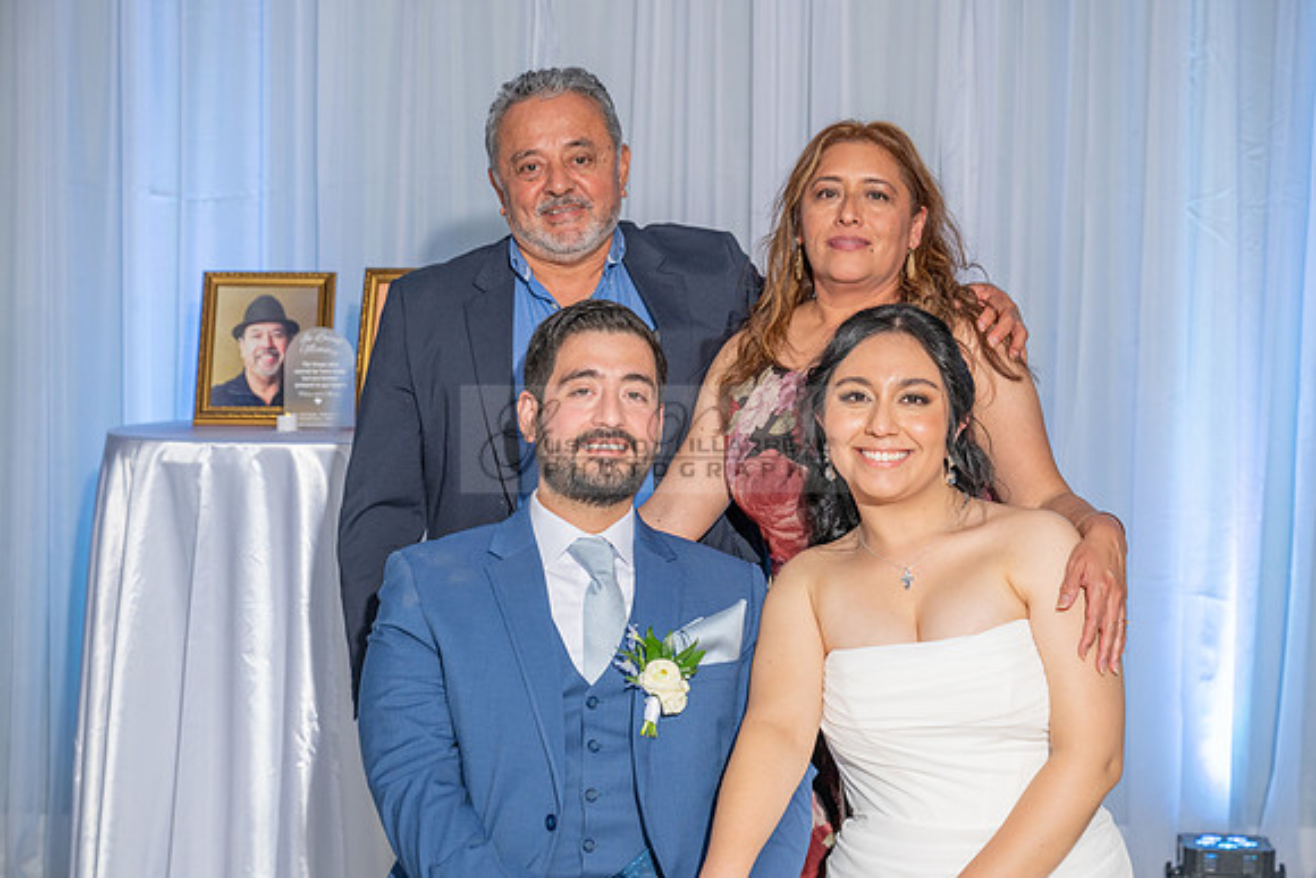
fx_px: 2559
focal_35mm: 70
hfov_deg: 28.8
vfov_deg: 19.5
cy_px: 439
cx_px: 658
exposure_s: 1/160
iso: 640
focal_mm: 70
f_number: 5
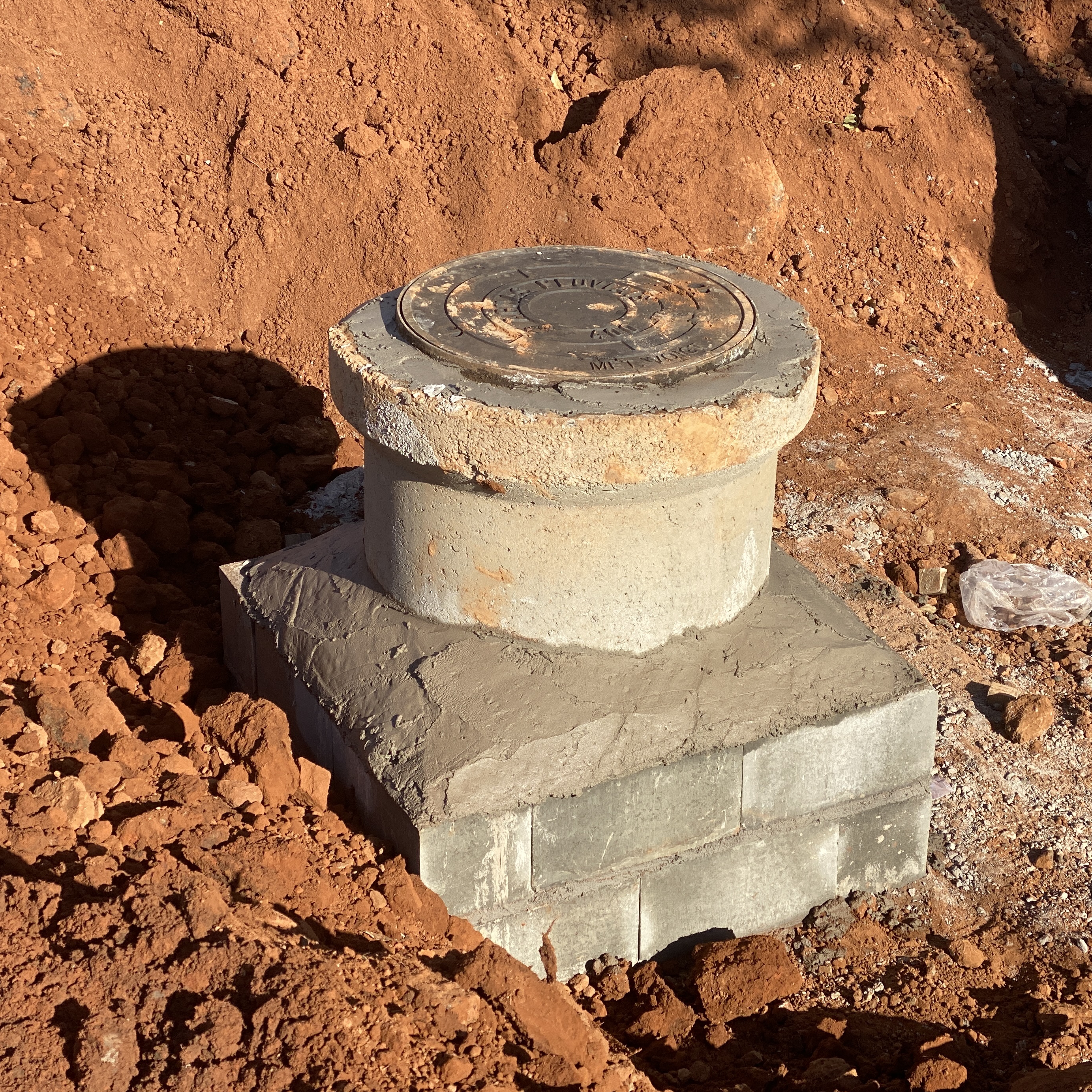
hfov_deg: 25.7
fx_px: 2391
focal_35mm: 67
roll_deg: -1.1
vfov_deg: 25.7
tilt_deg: -26.8
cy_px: 499
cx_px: 643
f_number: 2
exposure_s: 1/905
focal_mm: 6
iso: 20
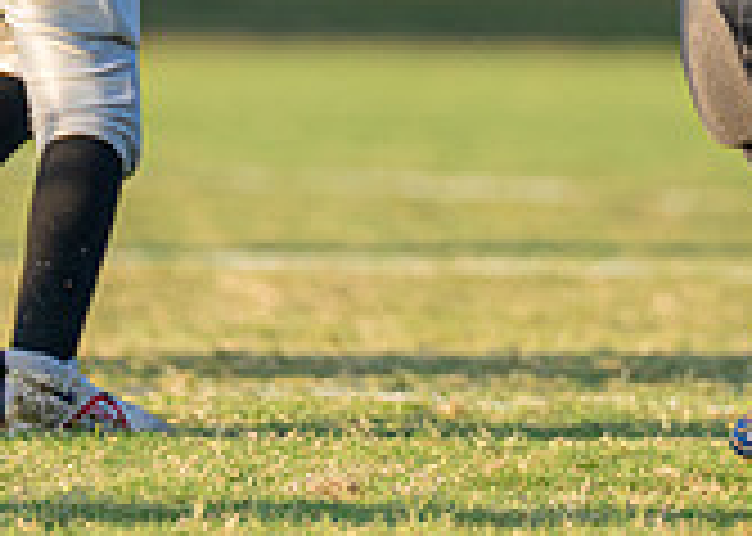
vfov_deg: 1.6
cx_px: 671
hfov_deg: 2.2
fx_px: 19676
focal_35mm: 922
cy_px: -448
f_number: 2.8
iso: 320
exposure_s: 1/3200
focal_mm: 200
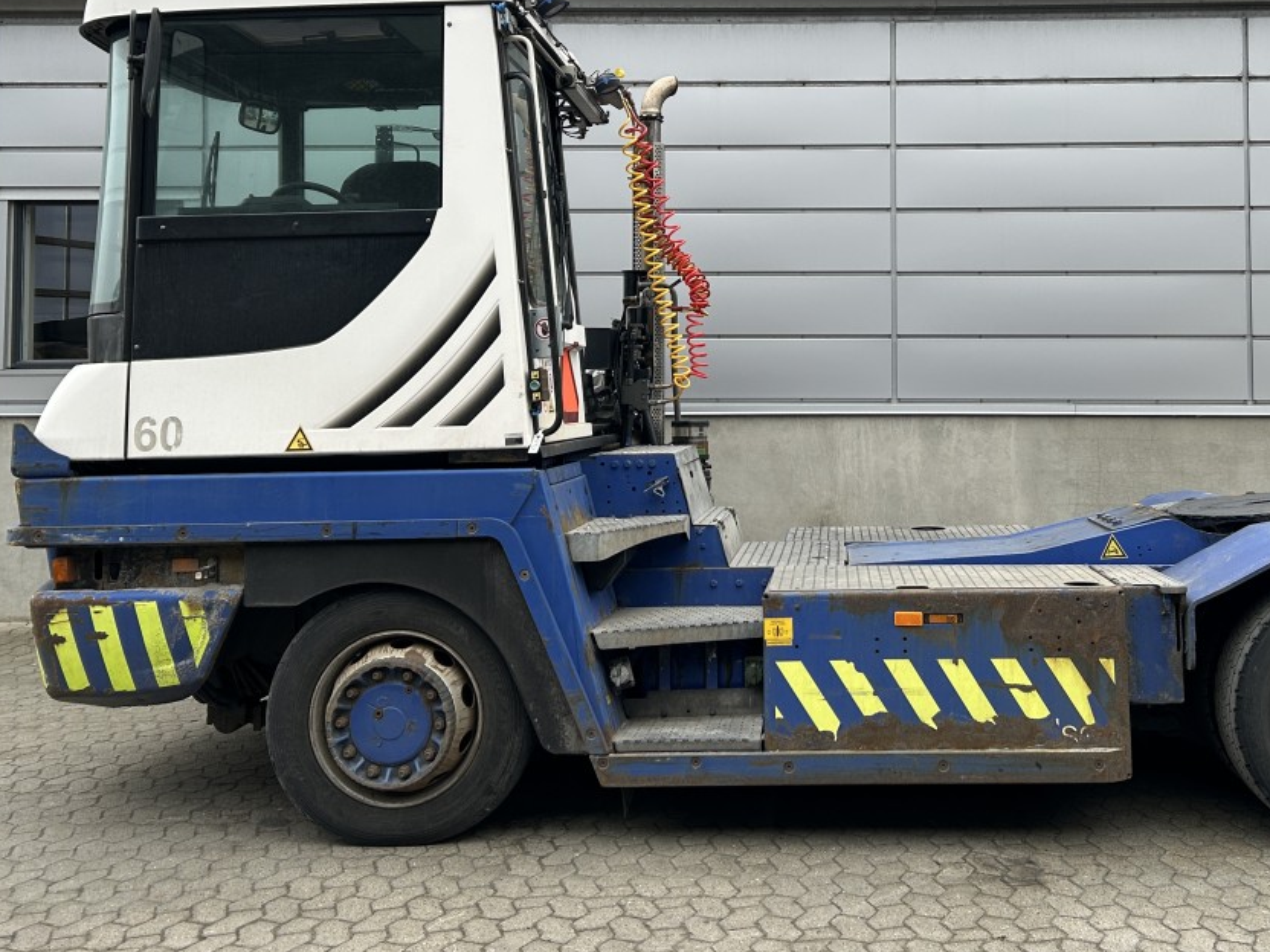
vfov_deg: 35.2
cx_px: 791
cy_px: 249
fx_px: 1468
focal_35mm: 40
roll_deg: +0.3
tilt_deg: +2.5
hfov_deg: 46.4
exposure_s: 1/132
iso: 32
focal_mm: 5.7
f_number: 1.5
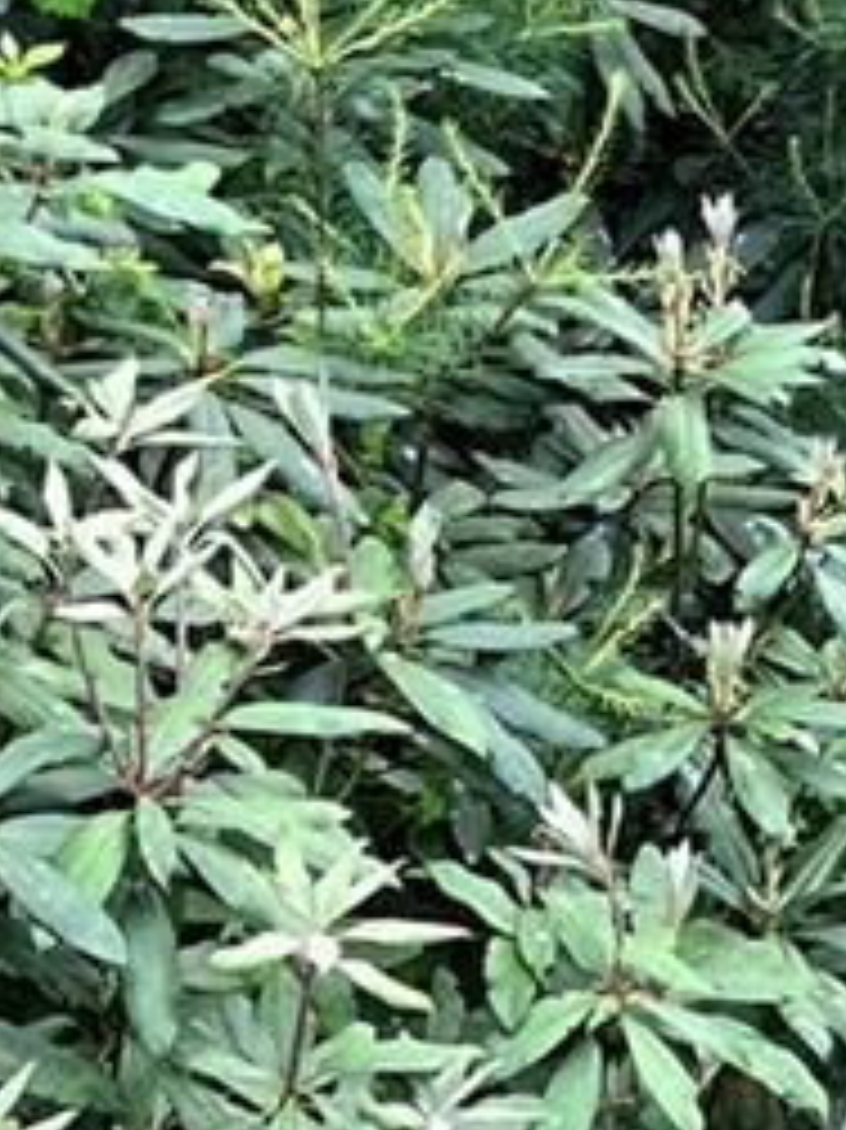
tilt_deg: -30.4
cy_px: 1747
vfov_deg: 11.8
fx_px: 5186
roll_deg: -4.9
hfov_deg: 8.8
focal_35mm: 159
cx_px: 1647
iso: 32
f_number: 1.6
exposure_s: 1/147
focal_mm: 5.1
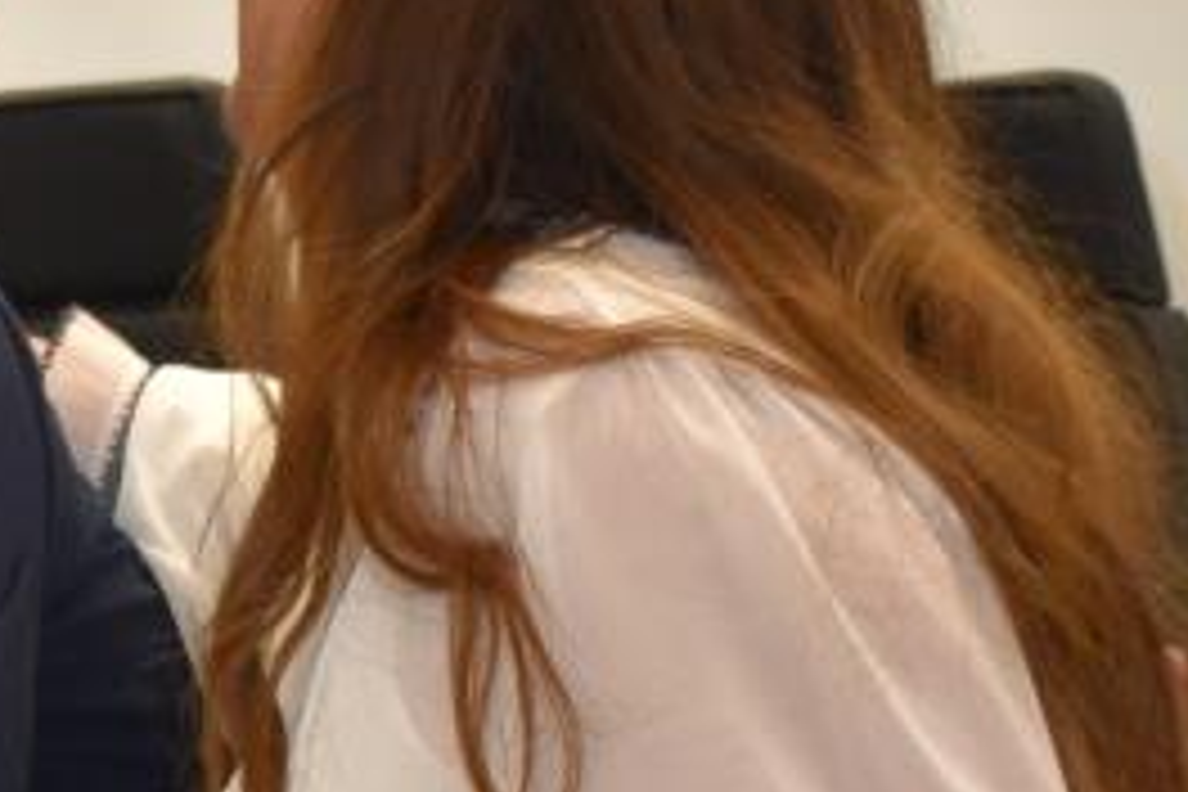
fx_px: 5575
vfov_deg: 8.1
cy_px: 614
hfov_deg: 11.9
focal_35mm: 169
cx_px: -248
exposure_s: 1/125
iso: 900
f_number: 4.2
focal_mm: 29
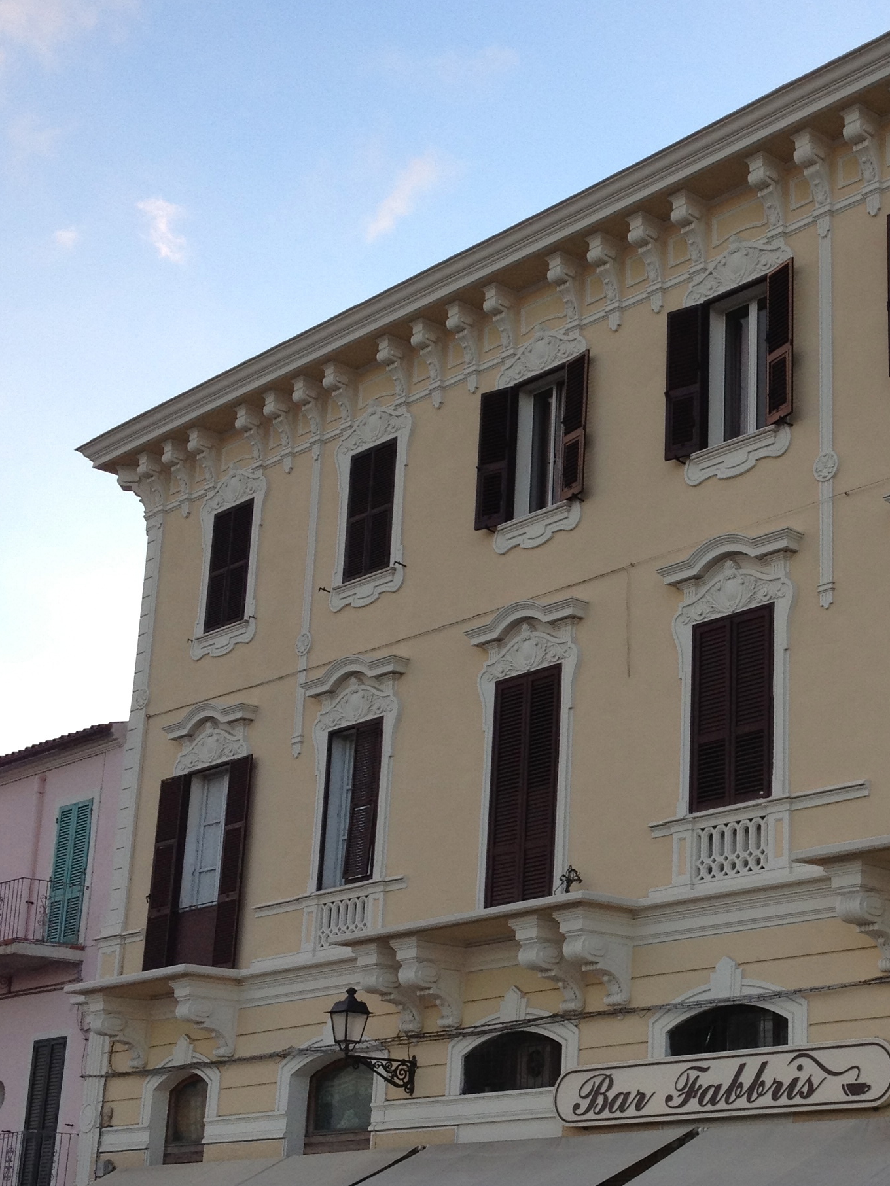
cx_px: 792
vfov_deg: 30.7
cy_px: 699
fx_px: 2159
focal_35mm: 63
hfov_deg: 22.7
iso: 64
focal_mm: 4.28
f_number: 2.4
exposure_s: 1/198
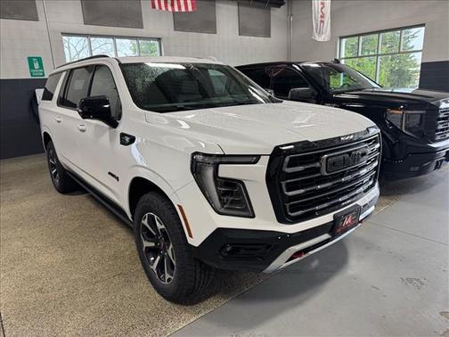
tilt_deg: -17.8
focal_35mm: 24
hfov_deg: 71.6
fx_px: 311
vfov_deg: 56.8
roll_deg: +1.1
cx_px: 224
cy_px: 168
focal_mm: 6.76
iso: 200
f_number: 1.78
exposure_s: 1/120
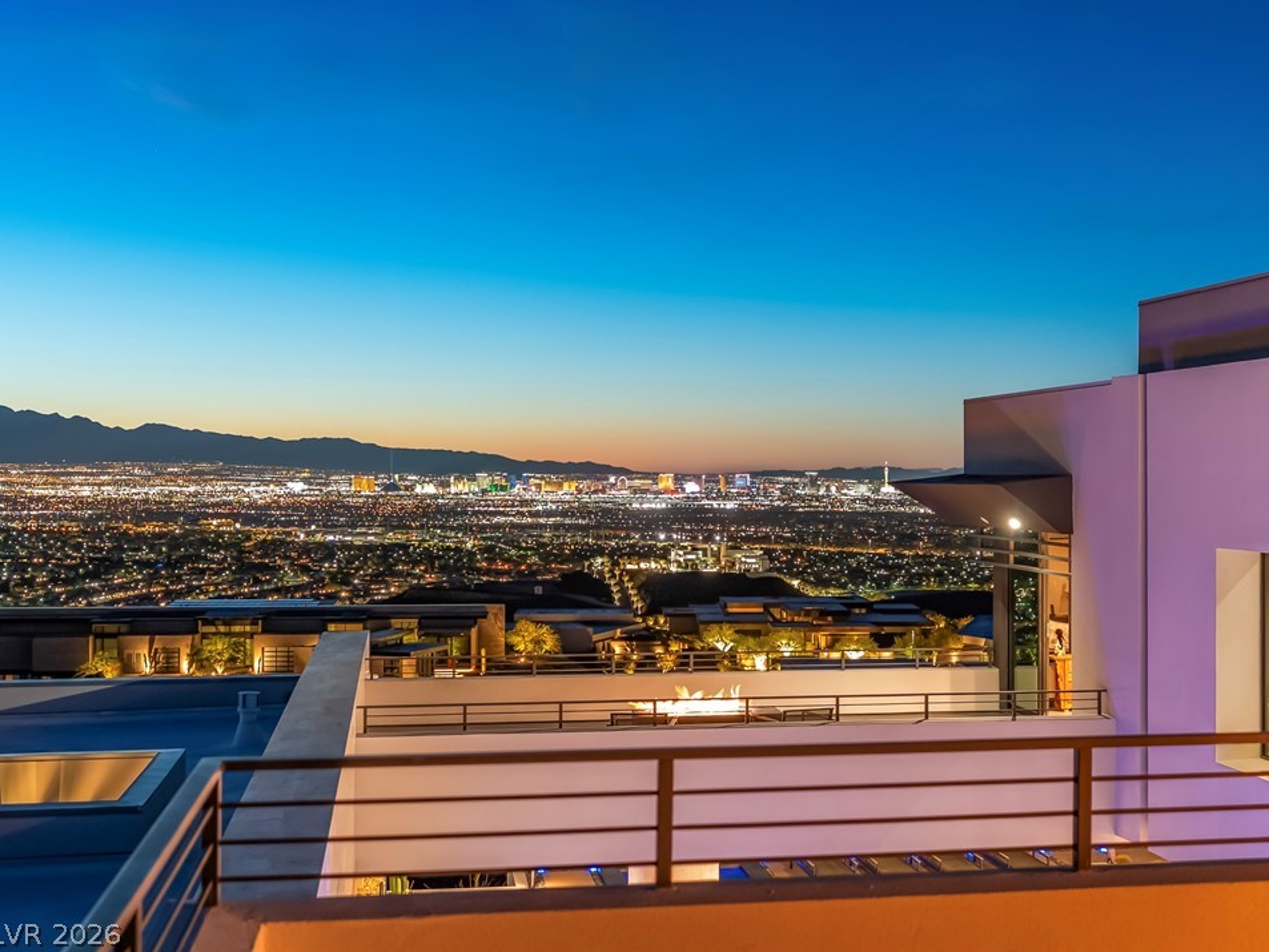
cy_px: 474
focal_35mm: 46
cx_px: 704
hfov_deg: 41.2
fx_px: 1687
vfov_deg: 31.5
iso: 250
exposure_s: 1.3
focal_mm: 28
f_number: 2.8
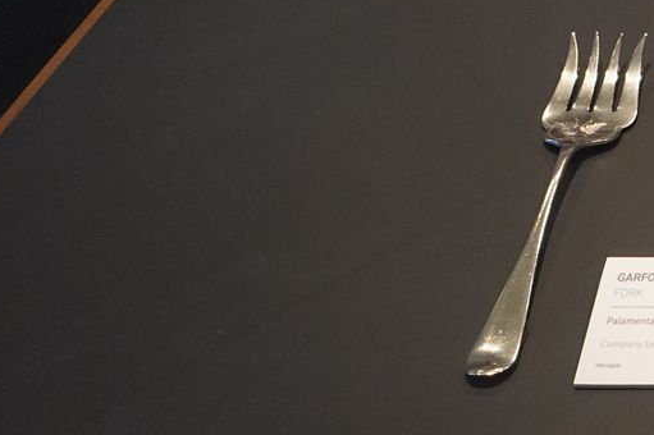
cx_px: 1221
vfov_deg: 13.1
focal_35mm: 94
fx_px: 1707
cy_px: -349
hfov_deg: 17.2
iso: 3200
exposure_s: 1/80
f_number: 6.3
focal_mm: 24
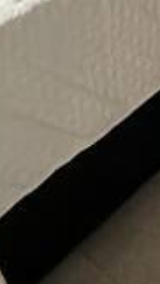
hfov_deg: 11.9
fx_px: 767
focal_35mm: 102
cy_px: -360
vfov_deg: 14.9
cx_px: 105
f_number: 2.2
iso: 640
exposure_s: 1/60
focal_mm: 2.22
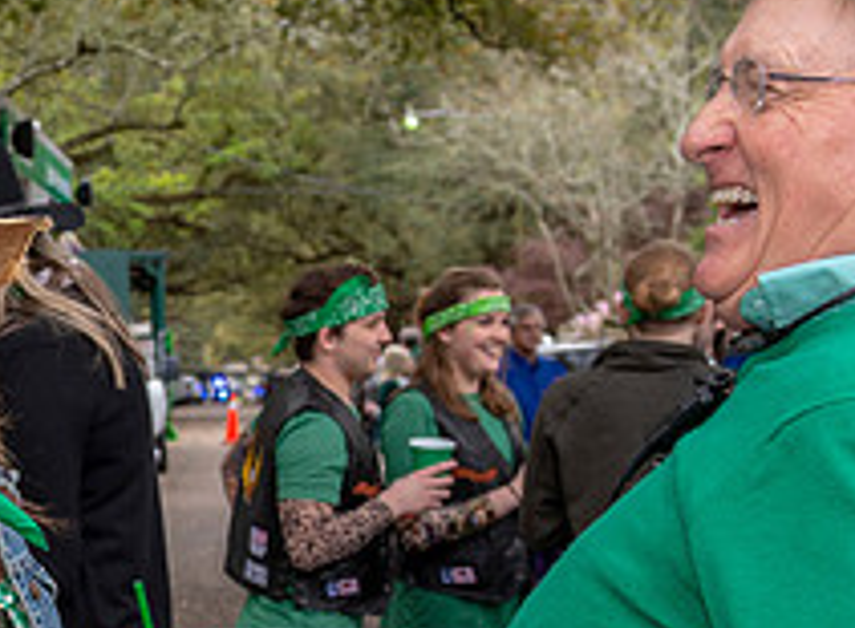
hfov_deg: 18.7
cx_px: -136
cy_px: 558
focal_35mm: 101
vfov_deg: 14.3
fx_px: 2476
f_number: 5.6
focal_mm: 34
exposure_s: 1/125
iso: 400
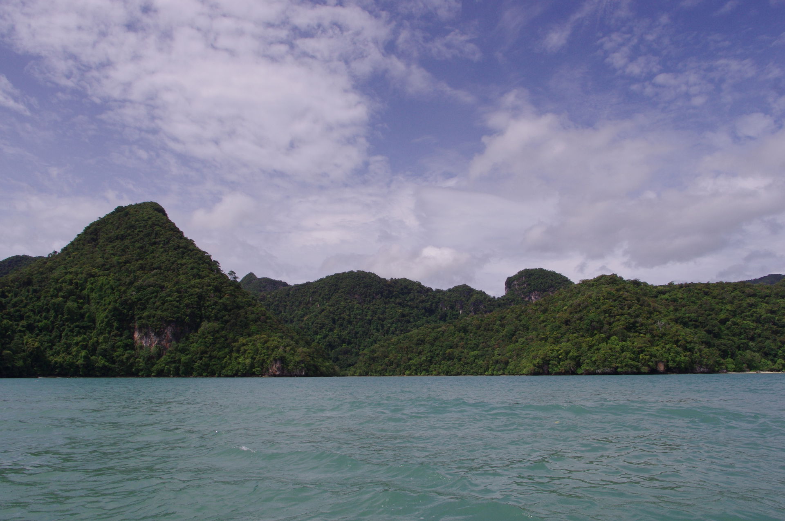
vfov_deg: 57.1
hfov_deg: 78.7
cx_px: 392
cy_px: 260
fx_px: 479
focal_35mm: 22
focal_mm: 15
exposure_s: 1/1600
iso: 400
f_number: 9
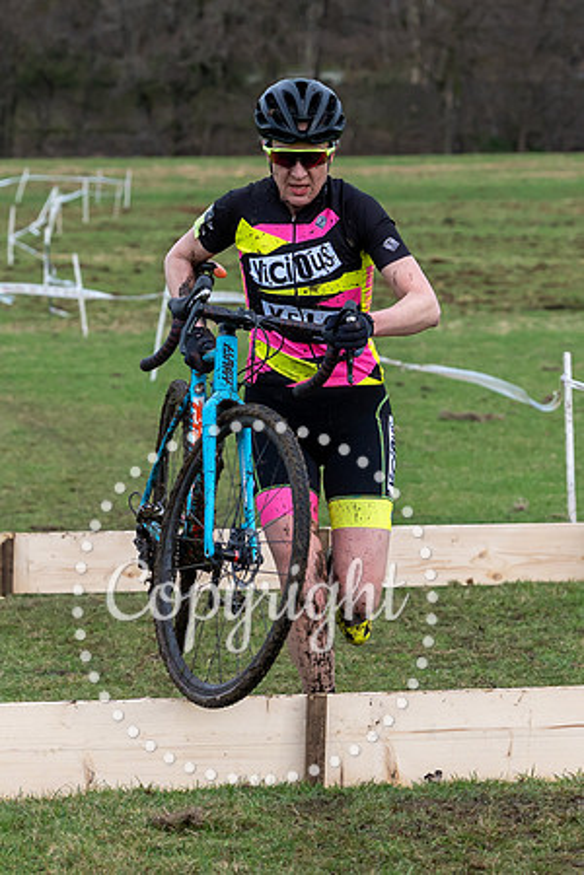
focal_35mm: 210
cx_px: 273
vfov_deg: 9.8
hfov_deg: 6.5
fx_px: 5111
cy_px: 377
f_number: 3.5
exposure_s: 1/640
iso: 500
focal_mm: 70
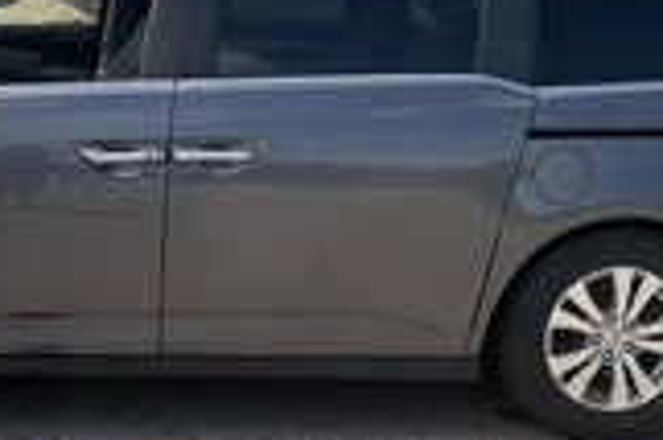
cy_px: 132
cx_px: 173
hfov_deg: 26.7
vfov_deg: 18.1
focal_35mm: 75
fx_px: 1380
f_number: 1.8
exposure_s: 1/1577
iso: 25
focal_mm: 3
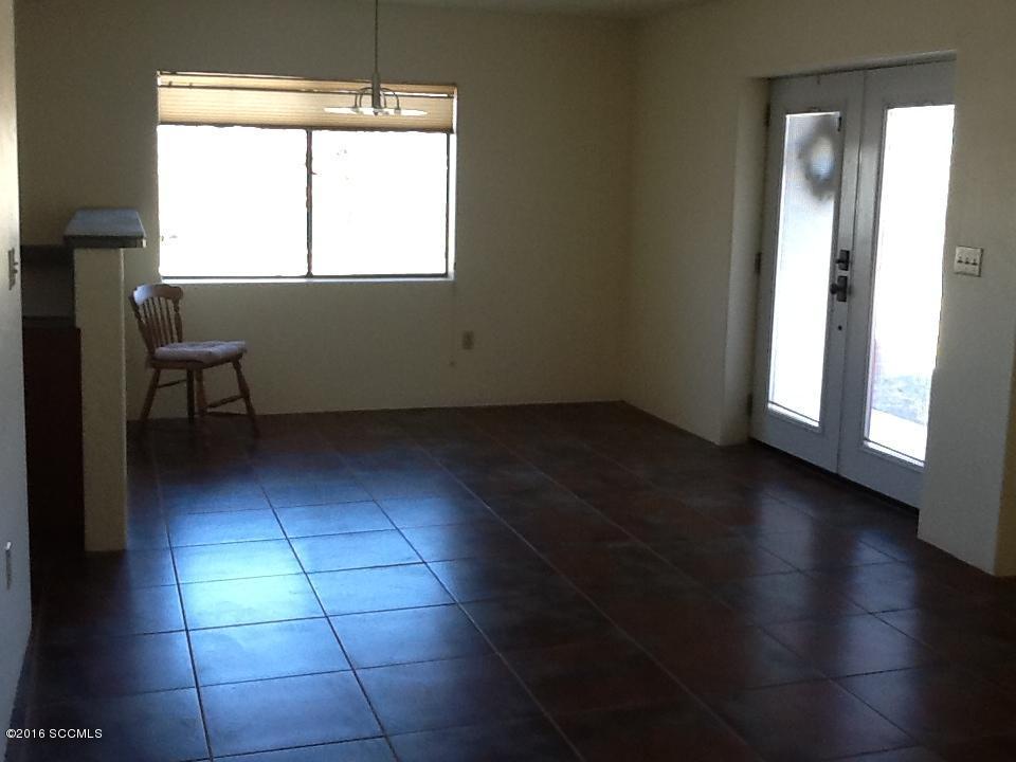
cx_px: 508
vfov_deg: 32.9
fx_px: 1291
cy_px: 381
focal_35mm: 44
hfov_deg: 42.9
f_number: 2.4
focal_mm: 2.03
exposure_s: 1/40
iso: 50
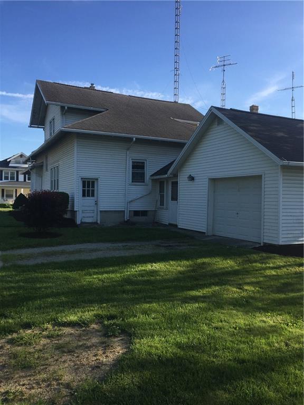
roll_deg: -0.1
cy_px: 202
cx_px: 152
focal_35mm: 29
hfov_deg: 48.2
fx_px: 340
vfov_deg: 61.7
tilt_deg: +0.5
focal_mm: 4.15
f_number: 2.2
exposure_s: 1/989
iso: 32
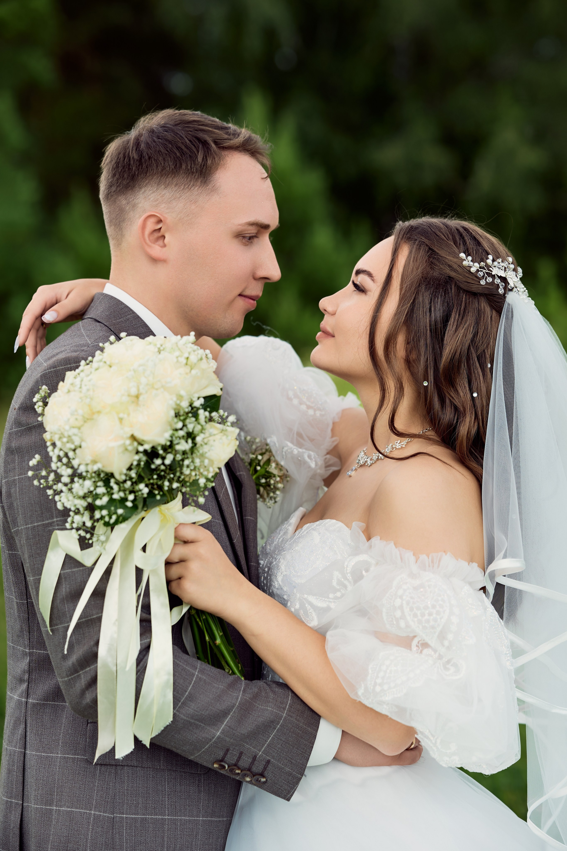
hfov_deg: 16.1
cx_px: 284
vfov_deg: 23.9
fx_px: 2008
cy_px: 426
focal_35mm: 85
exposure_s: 1/350
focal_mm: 85
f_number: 3.5
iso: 100
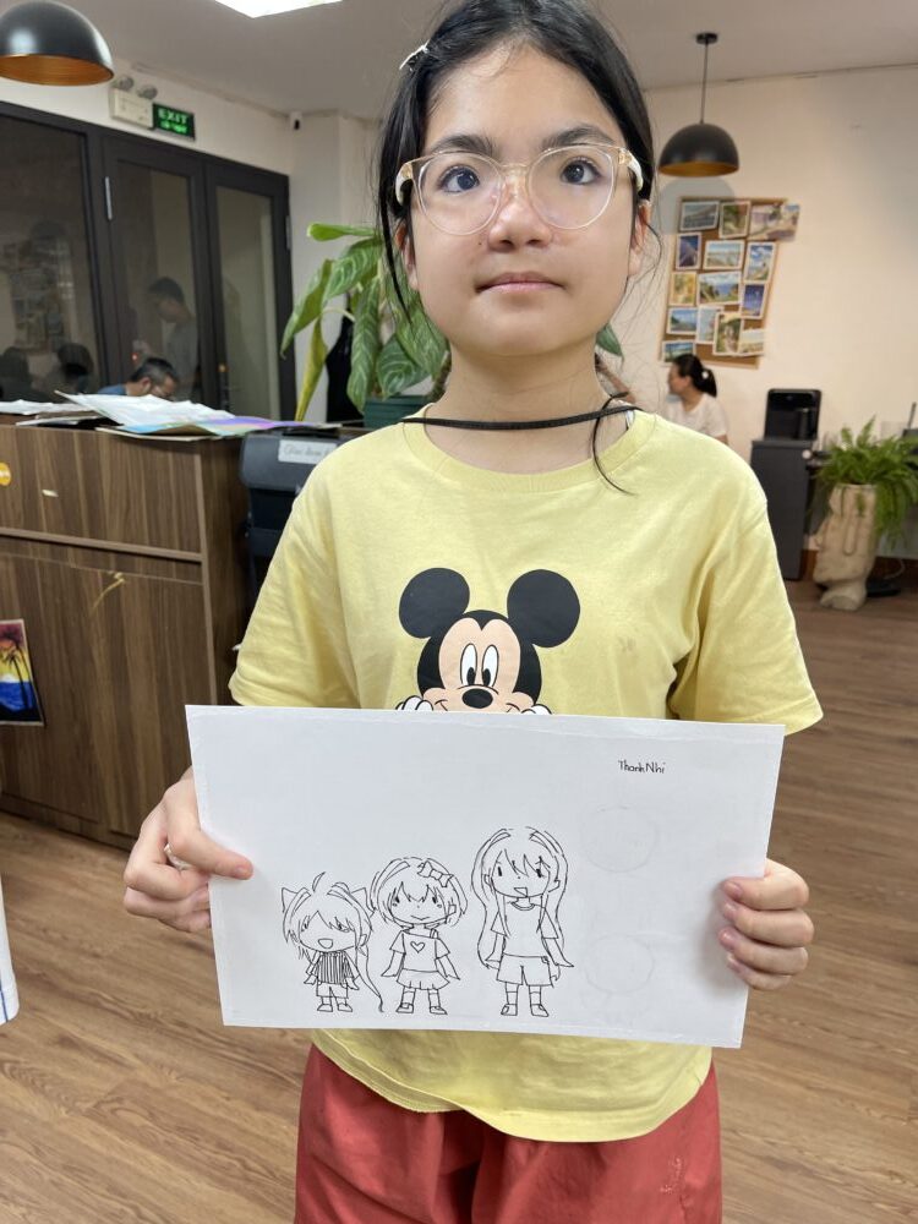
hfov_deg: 54.9
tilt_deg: -14.4
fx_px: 884
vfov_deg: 69.4
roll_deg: -0.7
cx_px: 459
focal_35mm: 25
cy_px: 612
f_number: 1.6
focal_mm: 5.1
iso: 80
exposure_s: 1/121
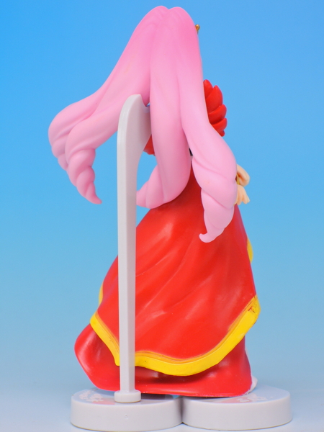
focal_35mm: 120
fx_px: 1498
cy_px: 216
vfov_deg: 16.4
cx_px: 162
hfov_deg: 12.3
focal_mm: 25.5
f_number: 7.1
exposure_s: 1/2.5
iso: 80
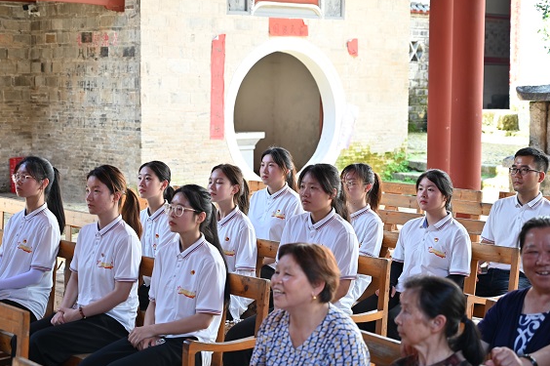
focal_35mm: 67
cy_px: 174
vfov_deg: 20.3
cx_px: 269
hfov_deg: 30.1
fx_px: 1023
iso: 450
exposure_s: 1/125
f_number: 4
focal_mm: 63
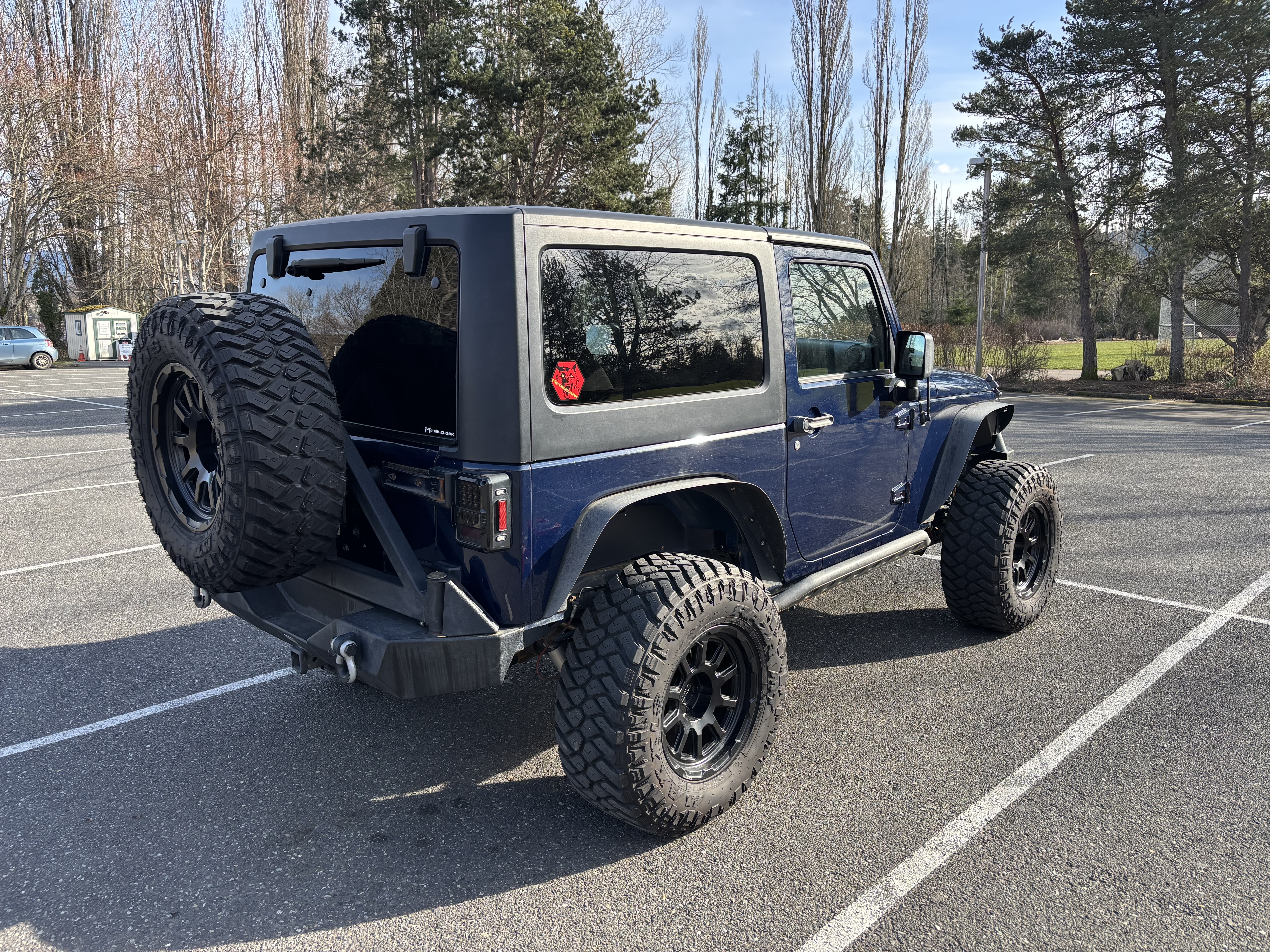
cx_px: 635
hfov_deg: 67.3
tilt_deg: -9.7
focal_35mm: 26
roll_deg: -0.2
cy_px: 476
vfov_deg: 53.1
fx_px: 954
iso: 50
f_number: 1.6
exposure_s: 1/622
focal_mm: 5.96
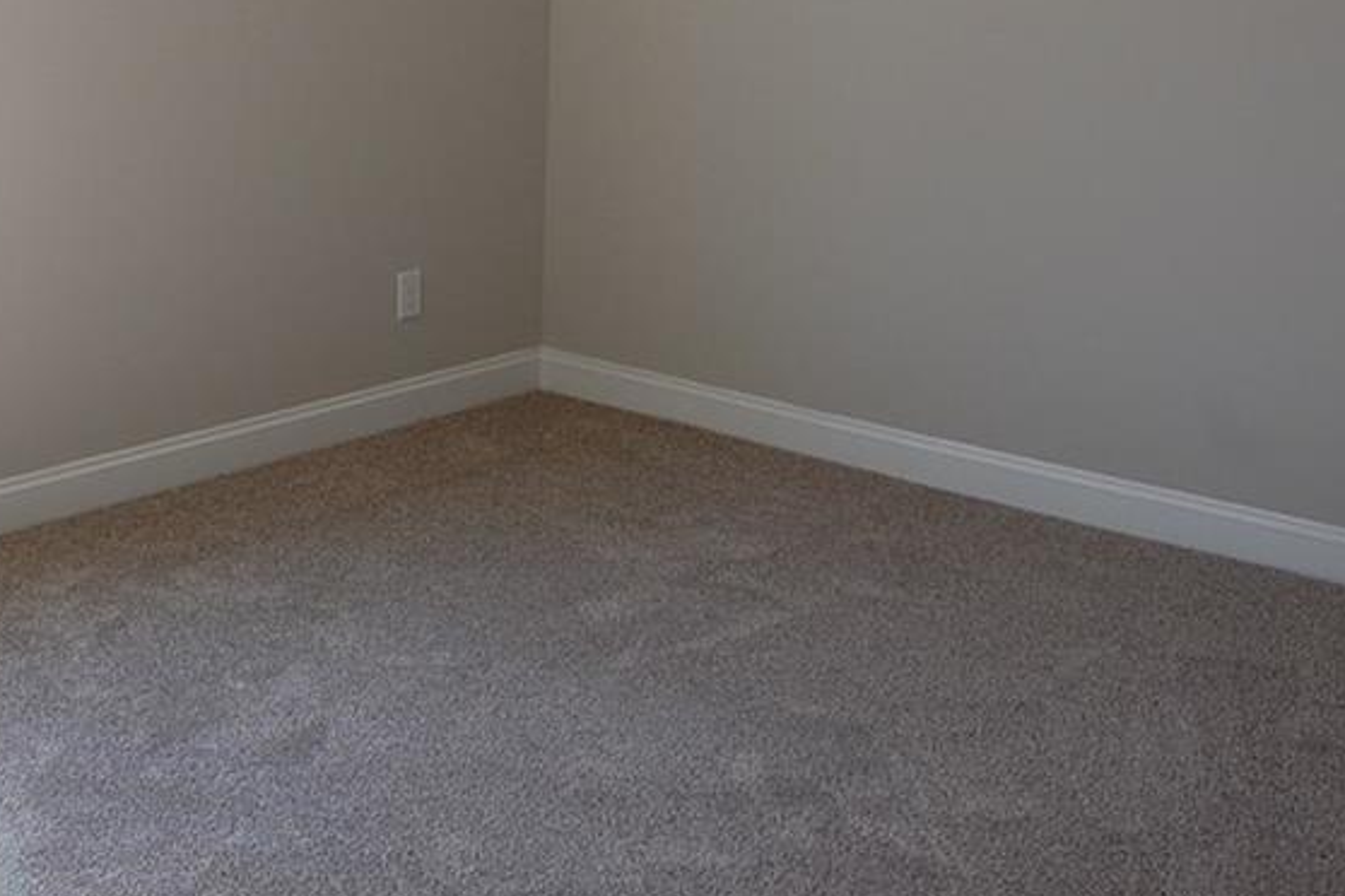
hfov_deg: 36.2
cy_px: 226
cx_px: 619
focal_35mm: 55
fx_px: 2055
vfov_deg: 24.4
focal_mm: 20
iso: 400
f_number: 5
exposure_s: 1/100
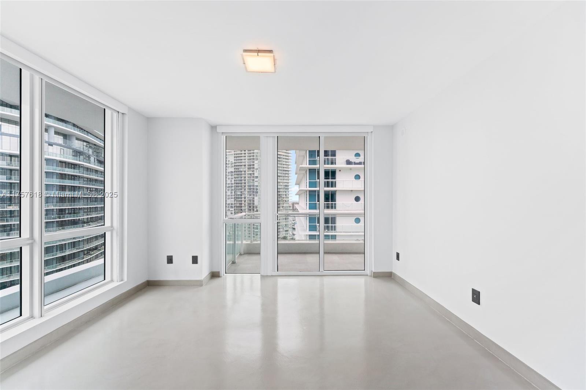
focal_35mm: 14
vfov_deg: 81.2
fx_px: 228
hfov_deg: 104.3
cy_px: 195
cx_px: 293
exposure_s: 1/15
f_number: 8
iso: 200
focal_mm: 14
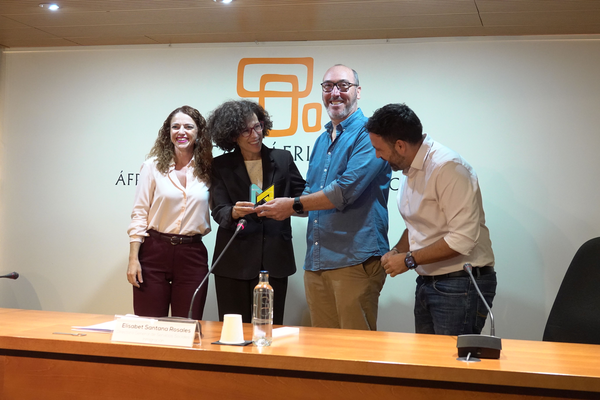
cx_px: 300
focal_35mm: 50
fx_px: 833
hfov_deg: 39.6
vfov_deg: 27.0
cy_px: 200
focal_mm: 18.21
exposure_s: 1/100
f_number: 3.2
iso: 1250
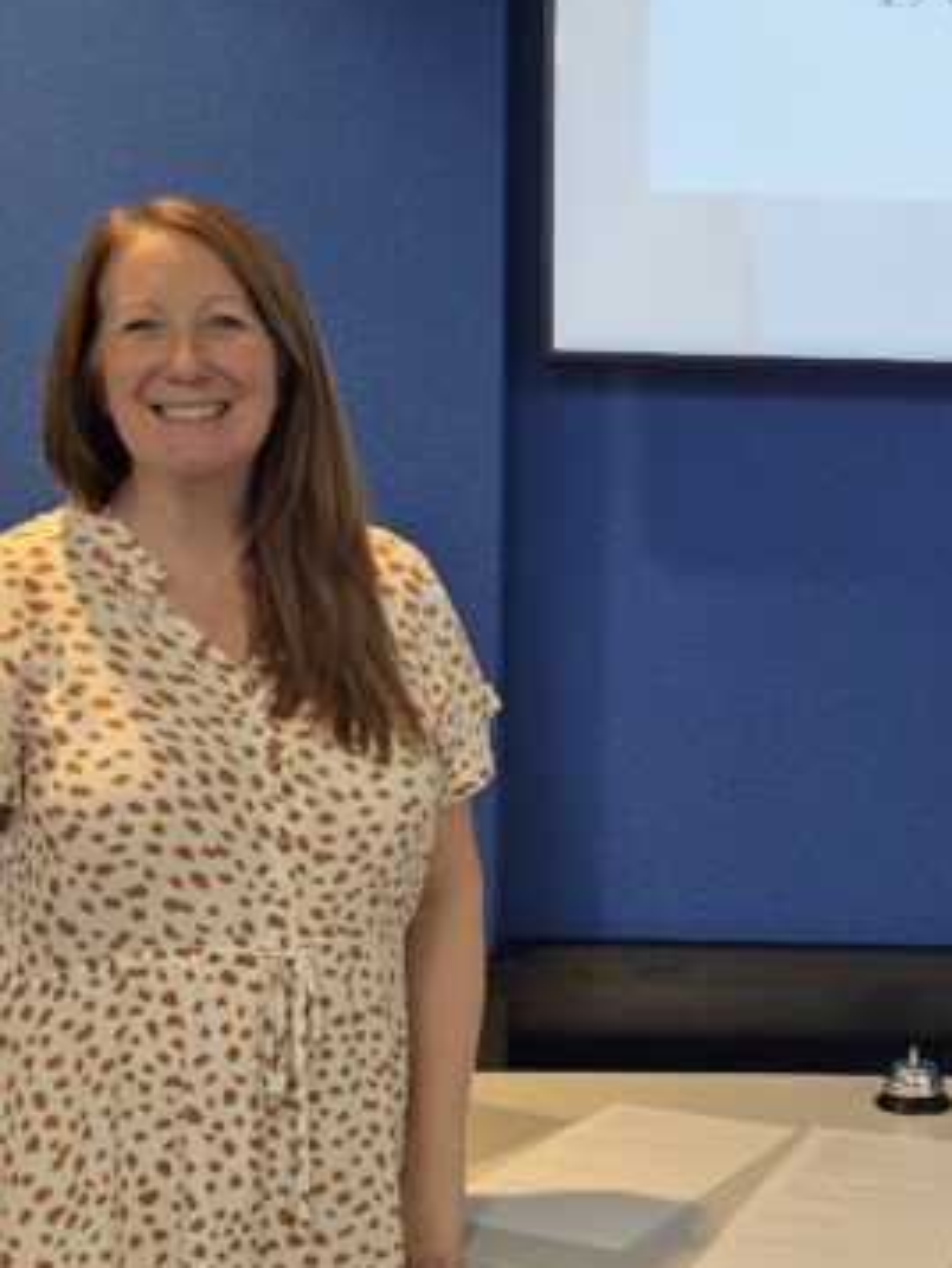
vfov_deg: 29.4
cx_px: 849
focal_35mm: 66
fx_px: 2419
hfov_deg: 21.8
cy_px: 661
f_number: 1.7
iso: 100
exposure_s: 1/120
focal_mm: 6.3
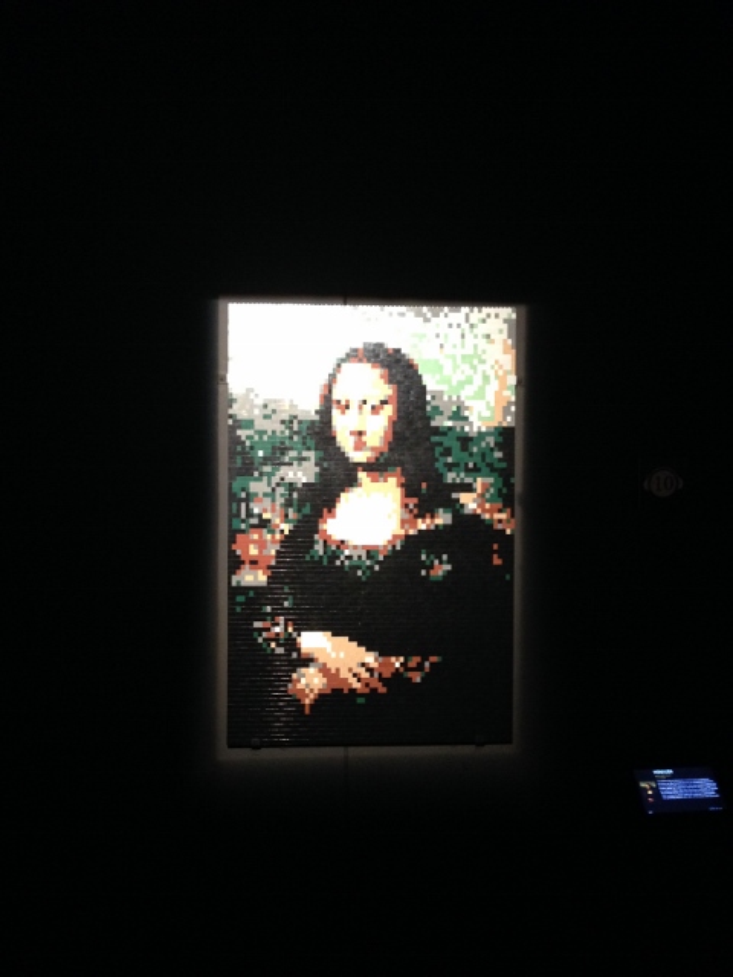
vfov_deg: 55.4
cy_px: 488
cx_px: 366
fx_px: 932
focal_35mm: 33
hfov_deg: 42.9
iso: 400
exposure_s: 1/17
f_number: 2.4
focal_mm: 4.12
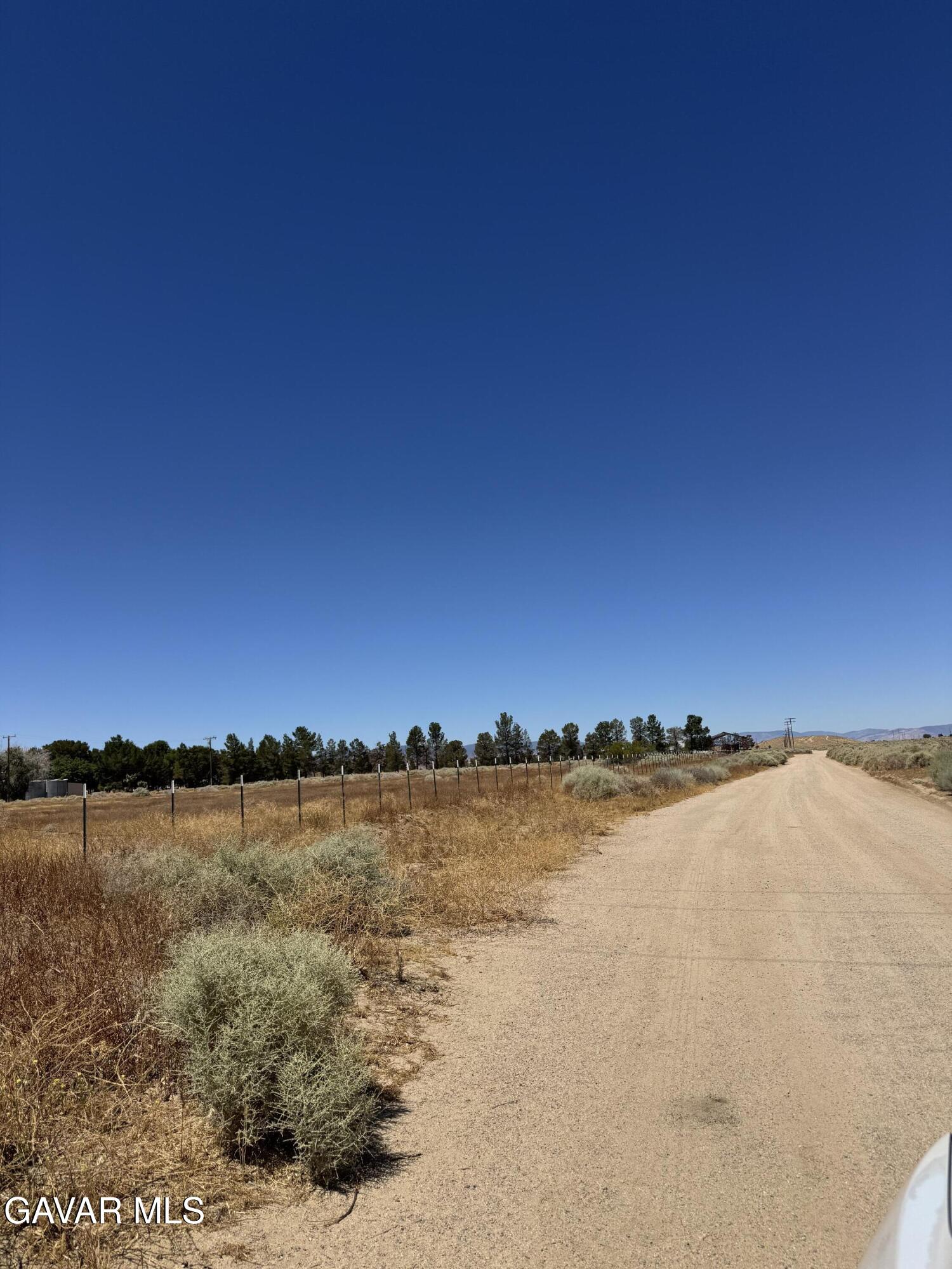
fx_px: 880
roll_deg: +1.4
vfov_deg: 71.6
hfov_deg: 56.8
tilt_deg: +8.7
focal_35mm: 24
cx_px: 476
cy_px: 634
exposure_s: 1/9009
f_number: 1.78
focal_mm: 6.76
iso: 80
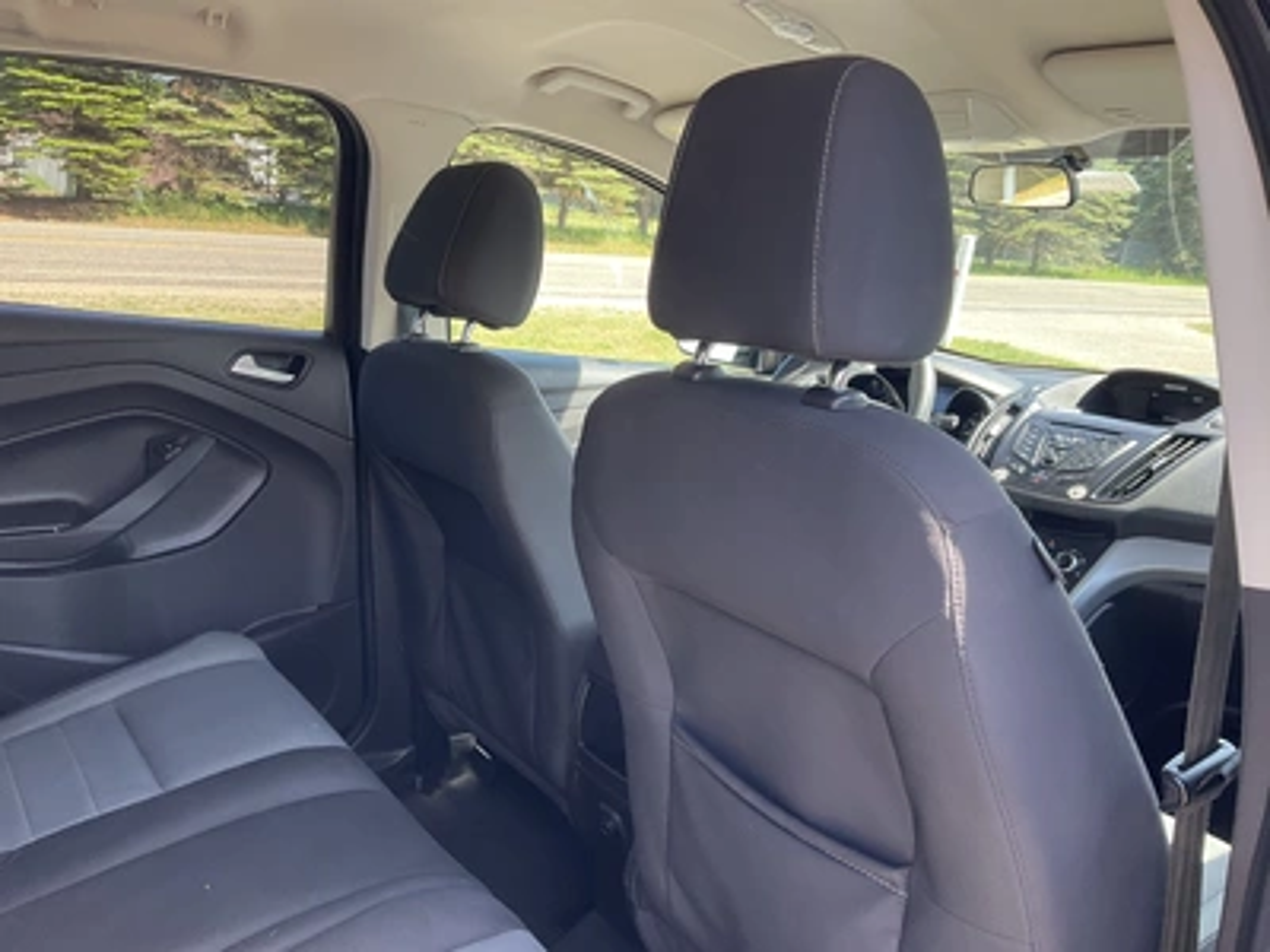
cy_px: 476
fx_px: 1064
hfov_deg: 61.7
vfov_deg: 48.2
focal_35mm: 29
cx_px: 635
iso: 40
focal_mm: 3
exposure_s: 1/122
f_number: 1.8
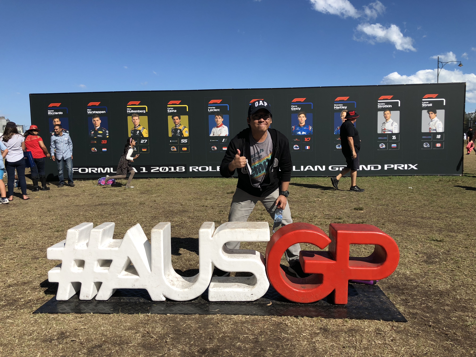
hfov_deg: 63.4
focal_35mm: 28
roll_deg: +1.7
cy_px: 178
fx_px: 385
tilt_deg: -6.9
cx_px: 238
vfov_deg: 49.7
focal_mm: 3.99
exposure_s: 1/2703
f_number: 1.8
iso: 20
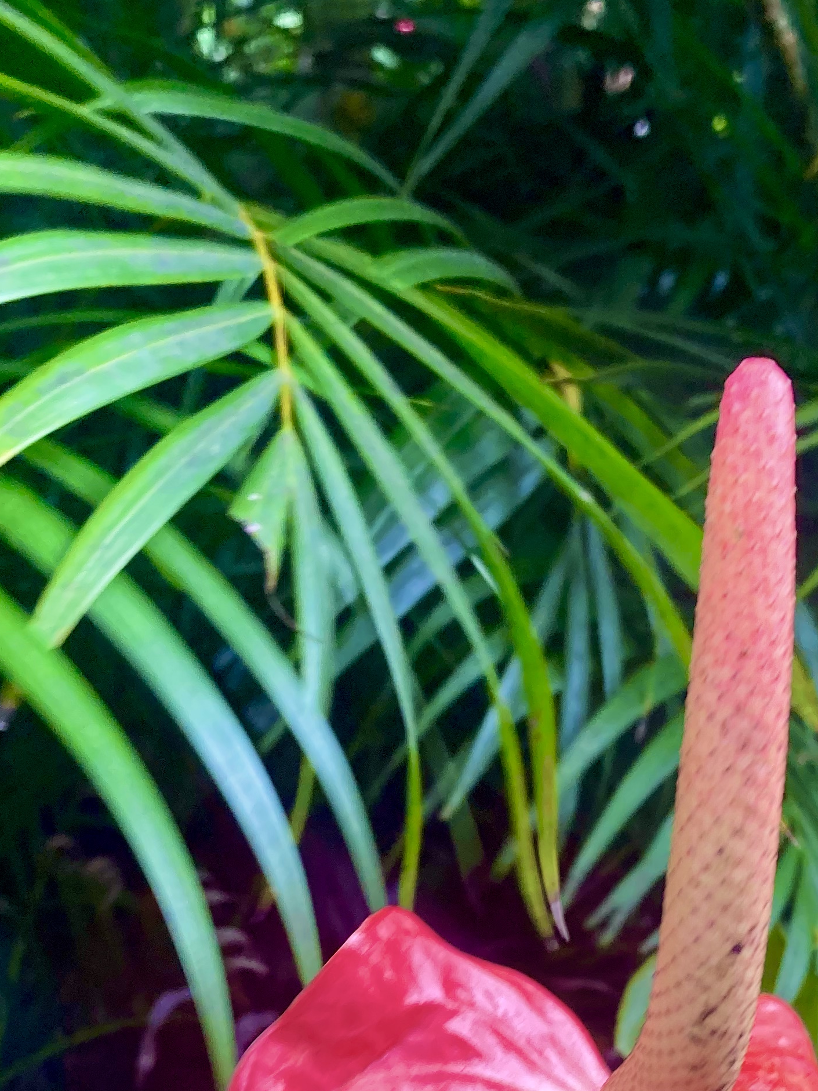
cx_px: 409
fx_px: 1891
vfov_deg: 30.8
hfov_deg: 24.4
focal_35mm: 60
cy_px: 969
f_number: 1.8
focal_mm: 3.99
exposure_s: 1/98
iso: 80
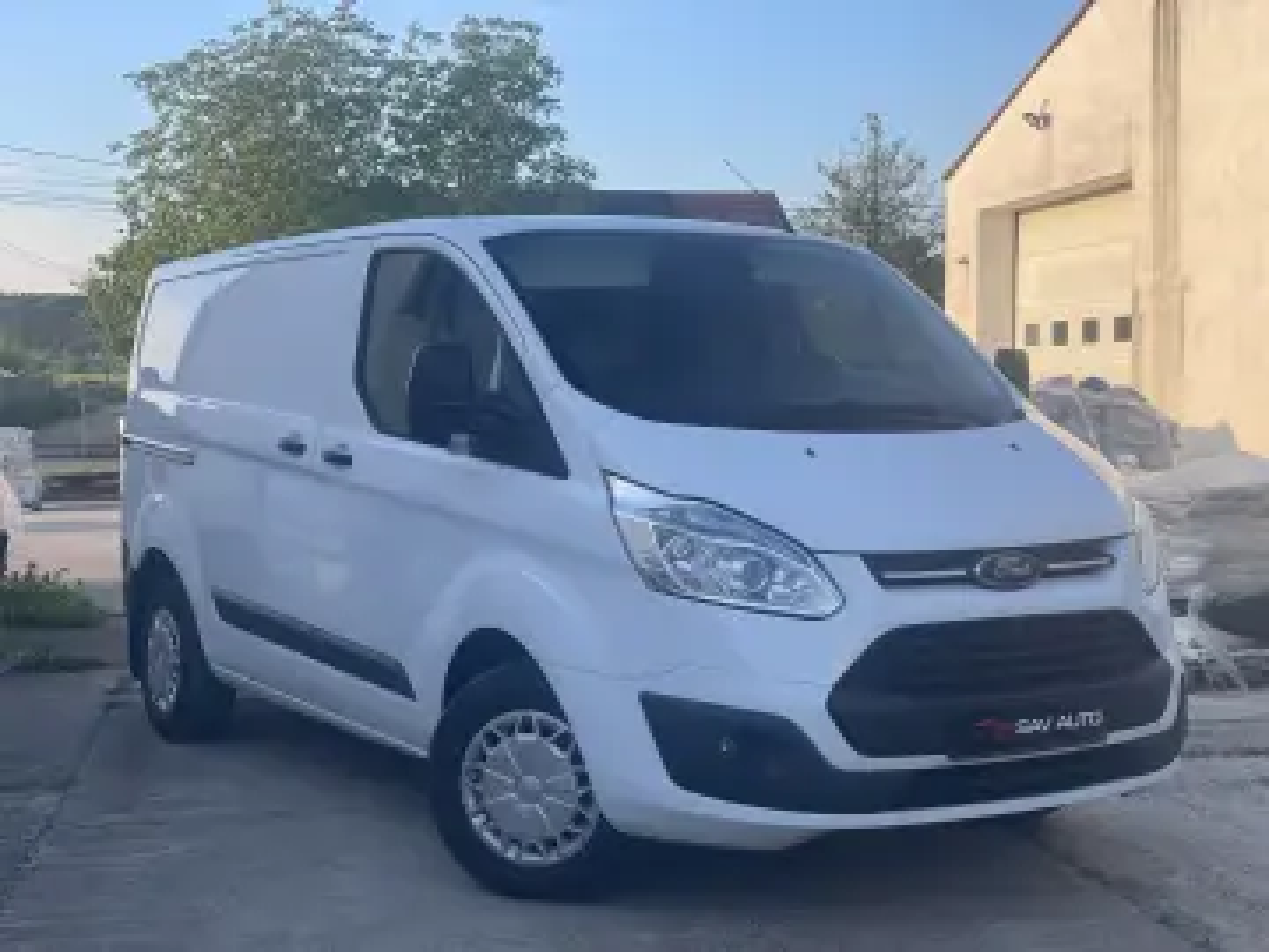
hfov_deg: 36.8
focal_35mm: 52
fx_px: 1906
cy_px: 476
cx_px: 634
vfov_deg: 28.0
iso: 32
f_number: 2
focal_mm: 6
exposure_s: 1/396
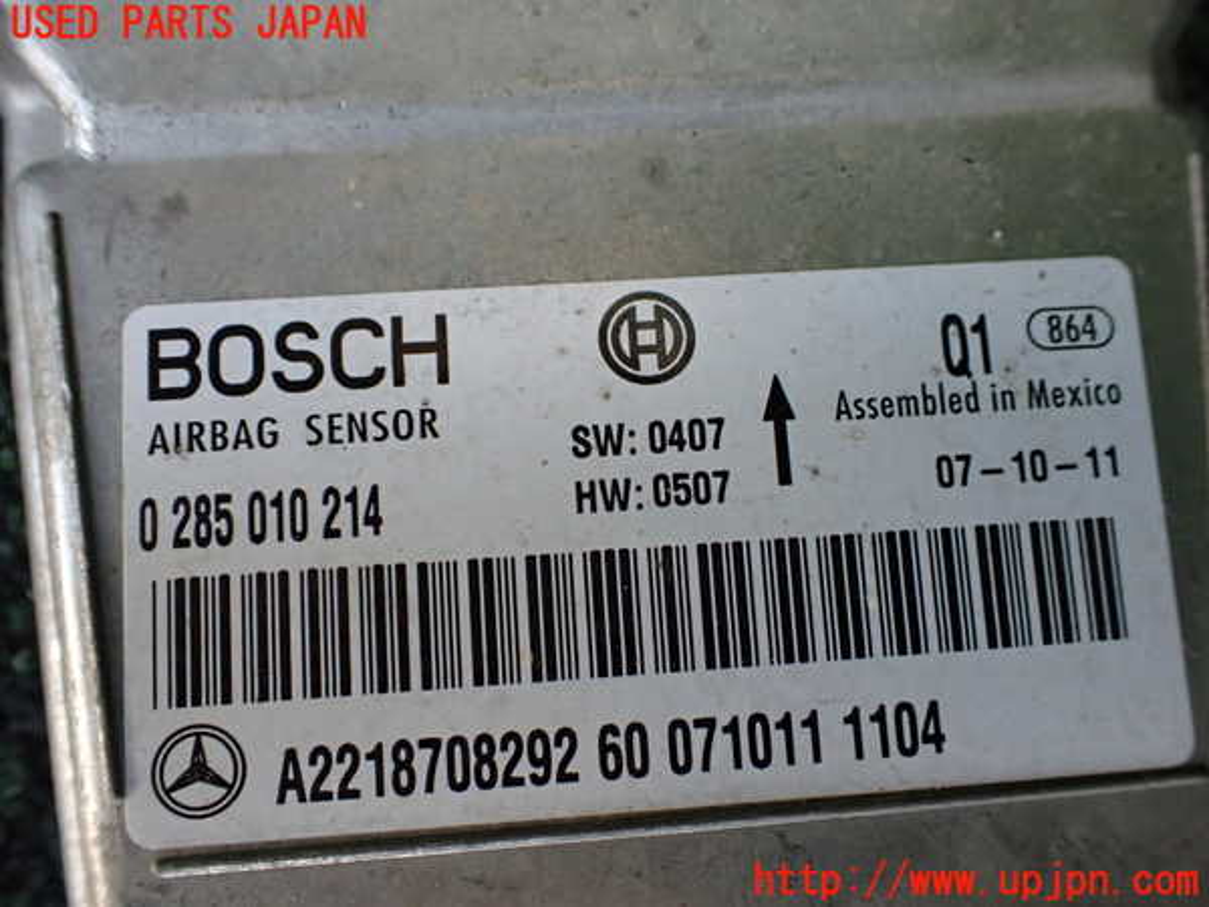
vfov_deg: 46.8
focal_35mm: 30
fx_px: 1048
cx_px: 604
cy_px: 454
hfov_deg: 60.0
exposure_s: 1/125
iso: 500
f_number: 2.3
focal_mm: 5.4
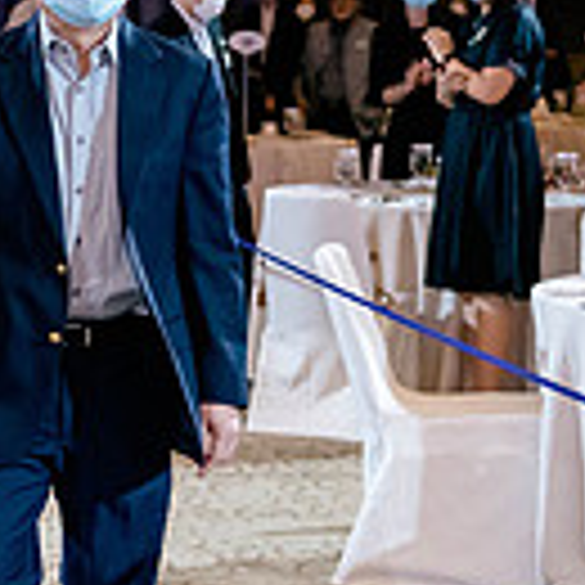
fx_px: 2543
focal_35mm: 133
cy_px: 392
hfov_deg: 12.8
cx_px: -140
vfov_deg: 13.1
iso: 3200
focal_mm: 35
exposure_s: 1/400
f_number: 2.8
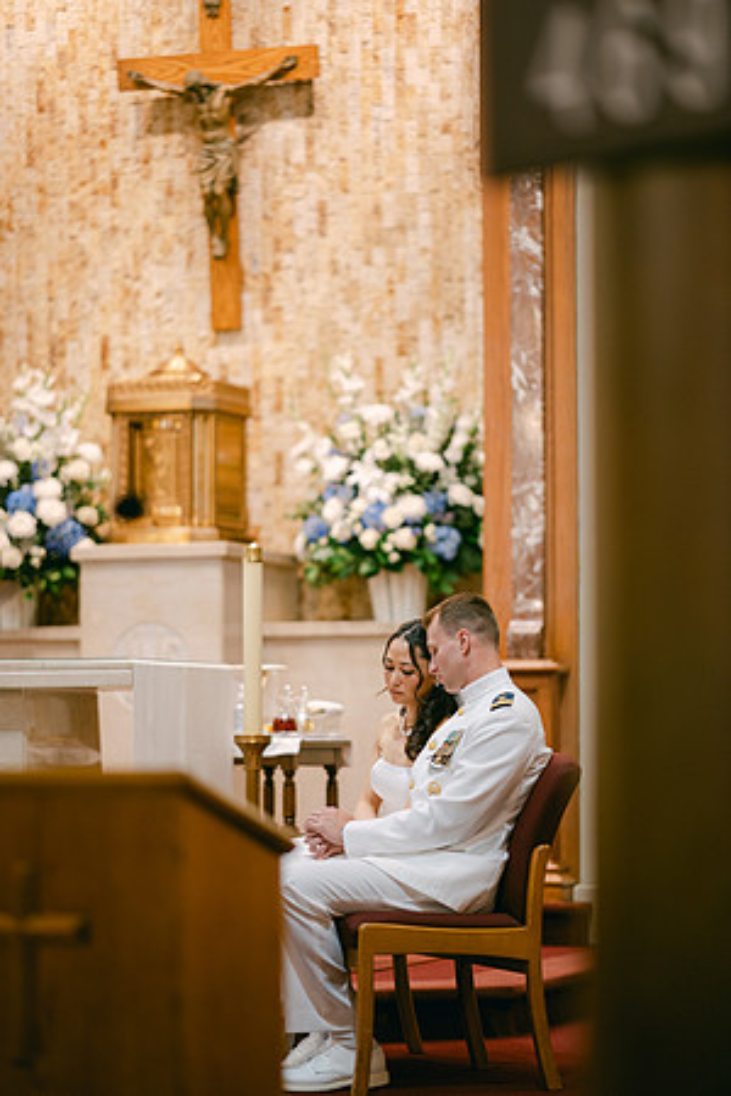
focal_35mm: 105
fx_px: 3198
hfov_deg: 13.0
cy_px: 548
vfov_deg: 19.5
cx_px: 366
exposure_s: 1/125
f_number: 1.4
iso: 320
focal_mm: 105
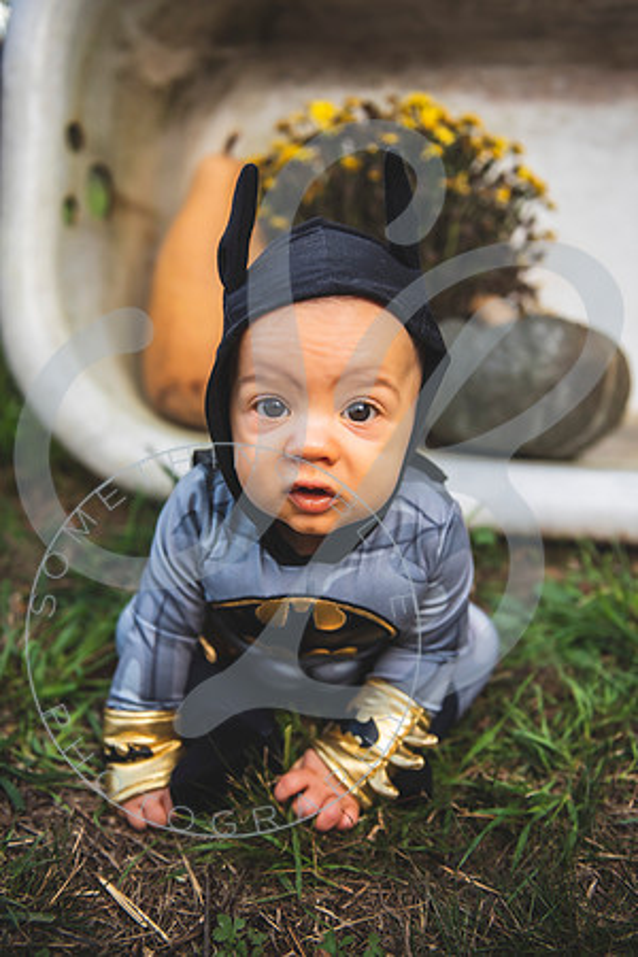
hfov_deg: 37.9
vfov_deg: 54.4
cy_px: 478
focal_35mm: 35
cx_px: 319
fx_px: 930
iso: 320
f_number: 2.8
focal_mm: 35
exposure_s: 1/1250
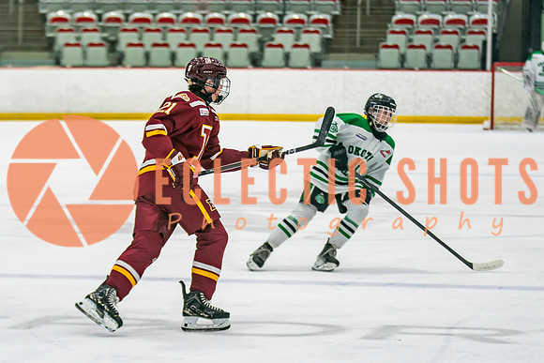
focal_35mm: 201
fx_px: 3042
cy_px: 187
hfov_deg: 10.2
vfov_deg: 6.8
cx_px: 220
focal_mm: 102
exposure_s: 1/640
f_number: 2.8
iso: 640
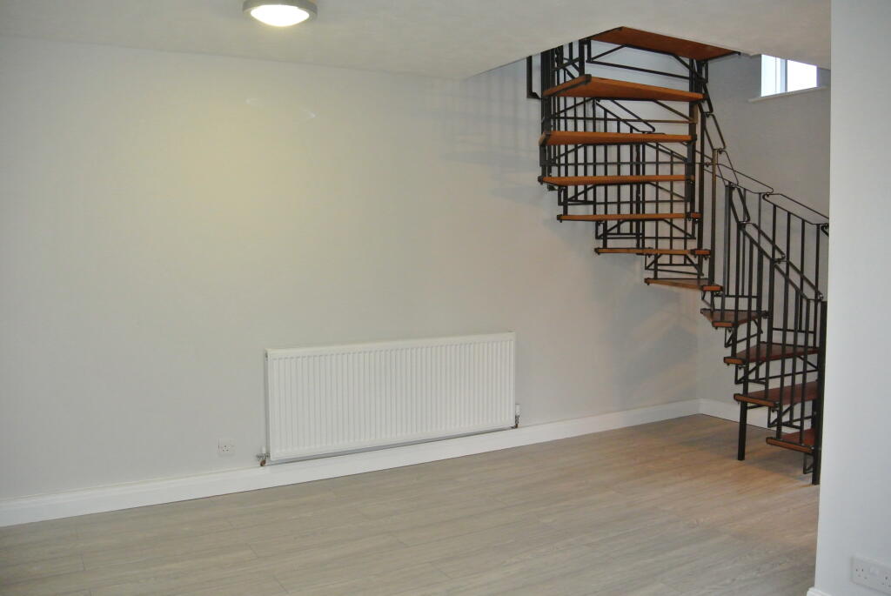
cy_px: 298
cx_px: 446
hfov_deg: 63.6
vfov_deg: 45.1
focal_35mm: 29
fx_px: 718
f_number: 3.5
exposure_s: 1/60
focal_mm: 11
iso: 1800
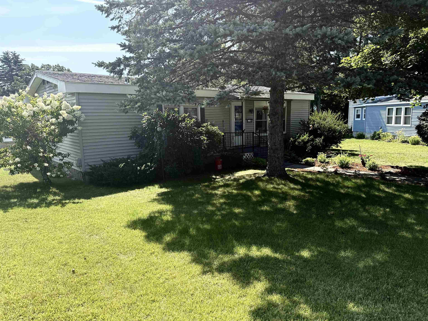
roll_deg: +1.6
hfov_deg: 71.6
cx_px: 214
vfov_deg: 56.8
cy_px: 160
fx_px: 297
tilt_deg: -8.2
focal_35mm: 24
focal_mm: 6.76
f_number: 1.78
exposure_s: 1/2169
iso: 100
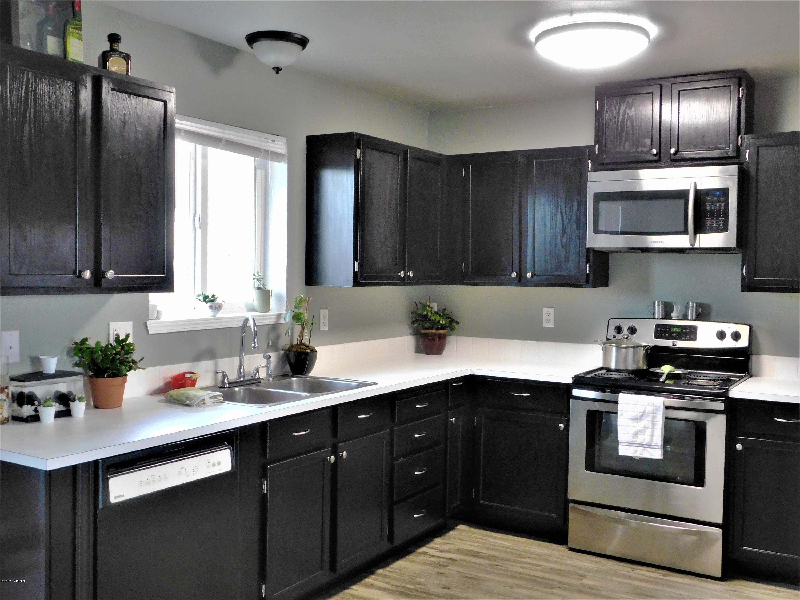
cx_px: 400
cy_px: 300
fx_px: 832
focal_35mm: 36
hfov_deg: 51.4
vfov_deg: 39.7
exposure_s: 1/15
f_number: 3.5
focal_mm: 6.3
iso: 400
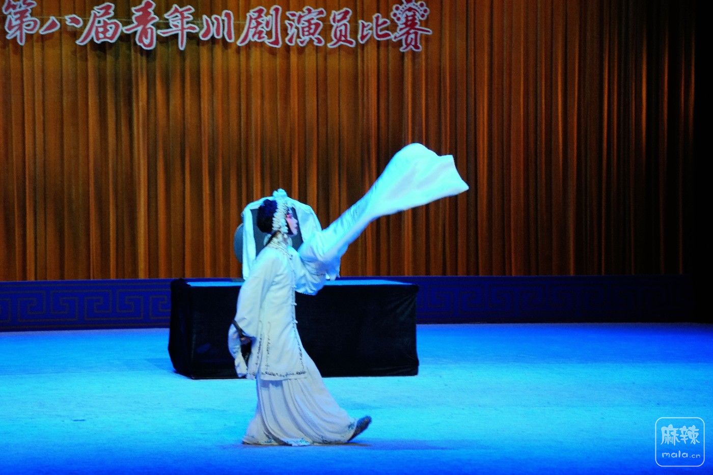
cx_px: 356
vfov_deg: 14.5
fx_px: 1861
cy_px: 238
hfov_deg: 21.7
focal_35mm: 94
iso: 400
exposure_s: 1/100
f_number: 5
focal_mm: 94
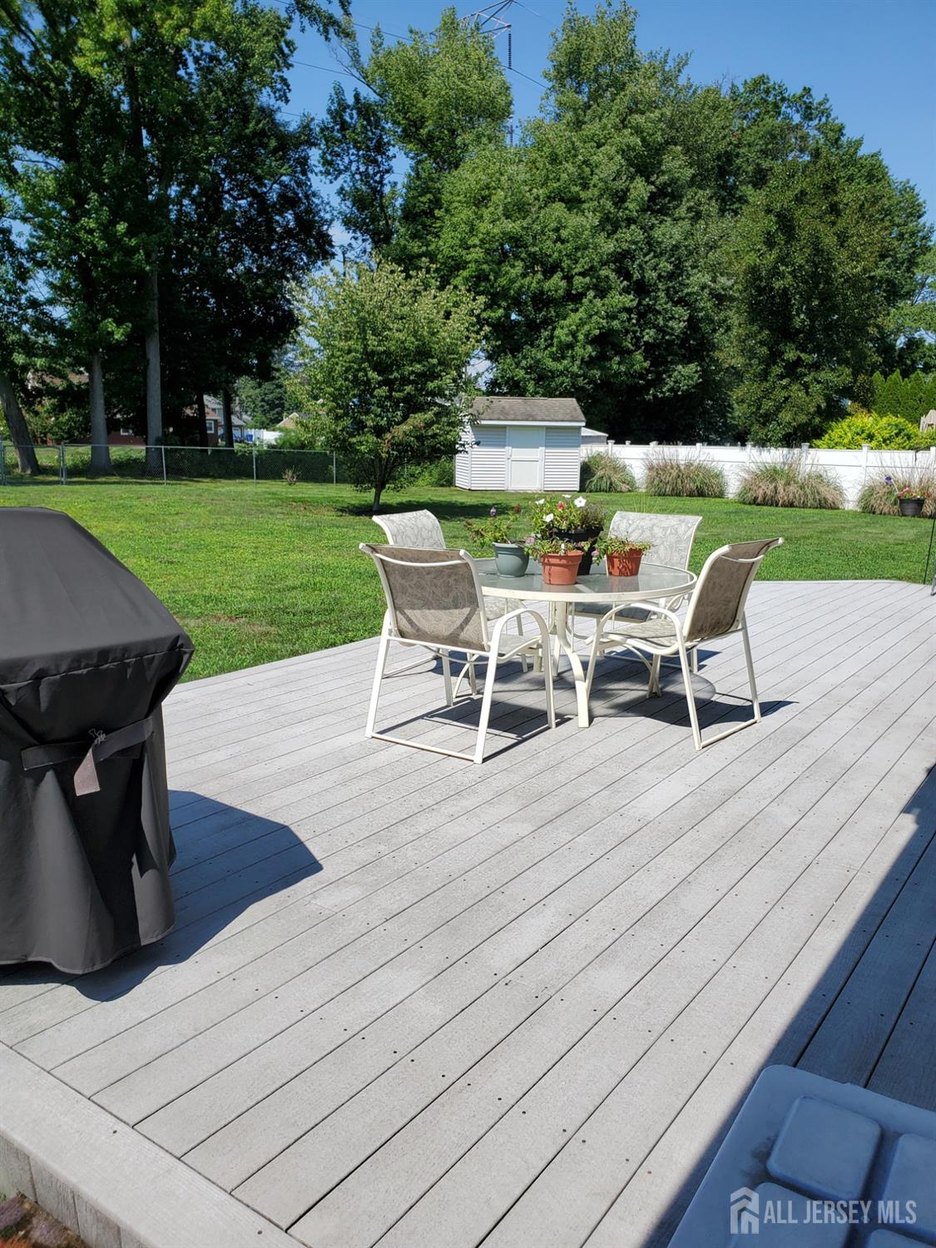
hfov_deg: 53.1
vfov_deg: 67.3
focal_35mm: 26
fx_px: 937
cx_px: 468
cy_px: 624
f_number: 2.4
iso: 50
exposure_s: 1/1690
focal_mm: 4.3
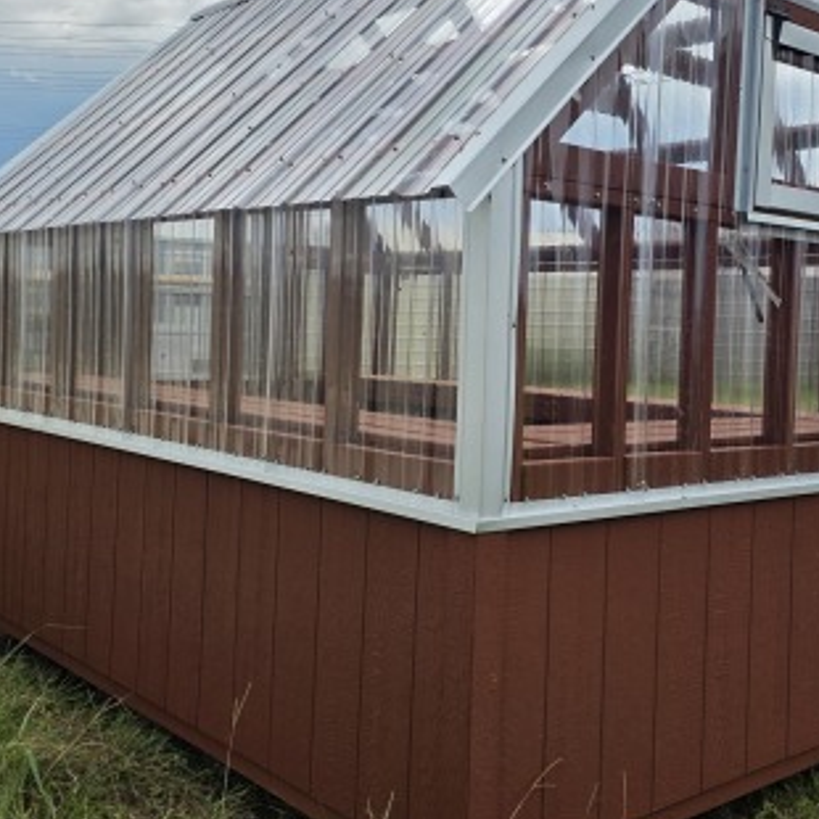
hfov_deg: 39.8
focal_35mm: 42
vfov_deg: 39.9
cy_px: 338
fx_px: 1124
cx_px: 497
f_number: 1.7
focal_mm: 6.3
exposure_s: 1/6574
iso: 80
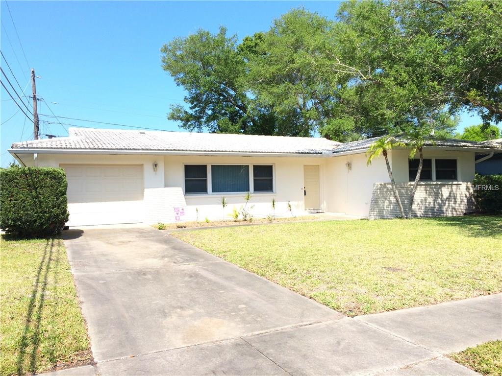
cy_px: 188
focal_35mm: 29
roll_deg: +0.9
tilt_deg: -1.0
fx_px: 421
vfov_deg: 48.2
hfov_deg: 61.7
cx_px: 251
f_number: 2.2
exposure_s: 1/1080
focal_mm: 4.15
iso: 32
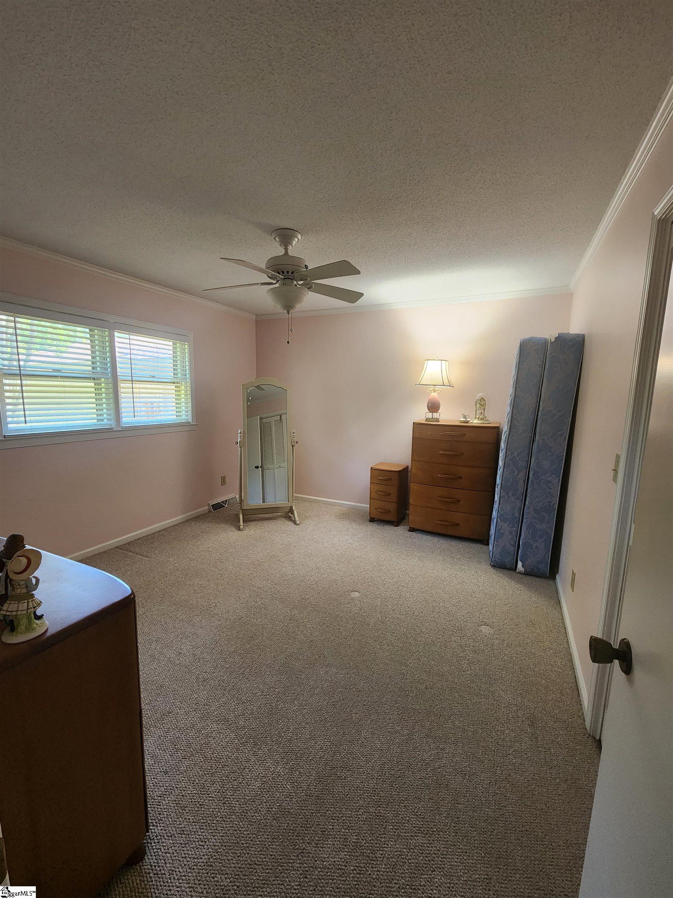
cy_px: 449
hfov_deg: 89.9
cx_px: 336
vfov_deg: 106.2
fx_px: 337
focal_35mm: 13
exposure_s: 1/60
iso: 400
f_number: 2.2
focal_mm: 2.2
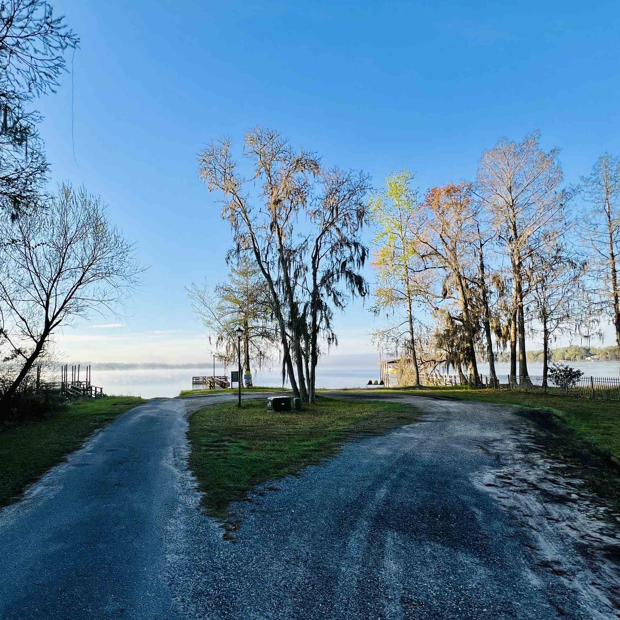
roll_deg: +1.2
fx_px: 365
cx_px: 251
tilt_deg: +3.7
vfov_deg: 80.6
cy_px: 334
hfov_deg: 79.9
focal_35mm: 18
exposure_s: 1/995
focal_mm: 1.57
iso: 32
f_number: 1.8
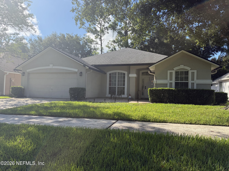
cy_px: 86
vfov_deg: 56.8
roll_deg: -1.5
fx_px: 159
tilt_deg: +1.9
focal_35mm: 24
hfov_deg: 71.6
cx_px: 114
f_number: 1.78
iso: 100
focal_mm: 6.76
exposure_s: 1/3584
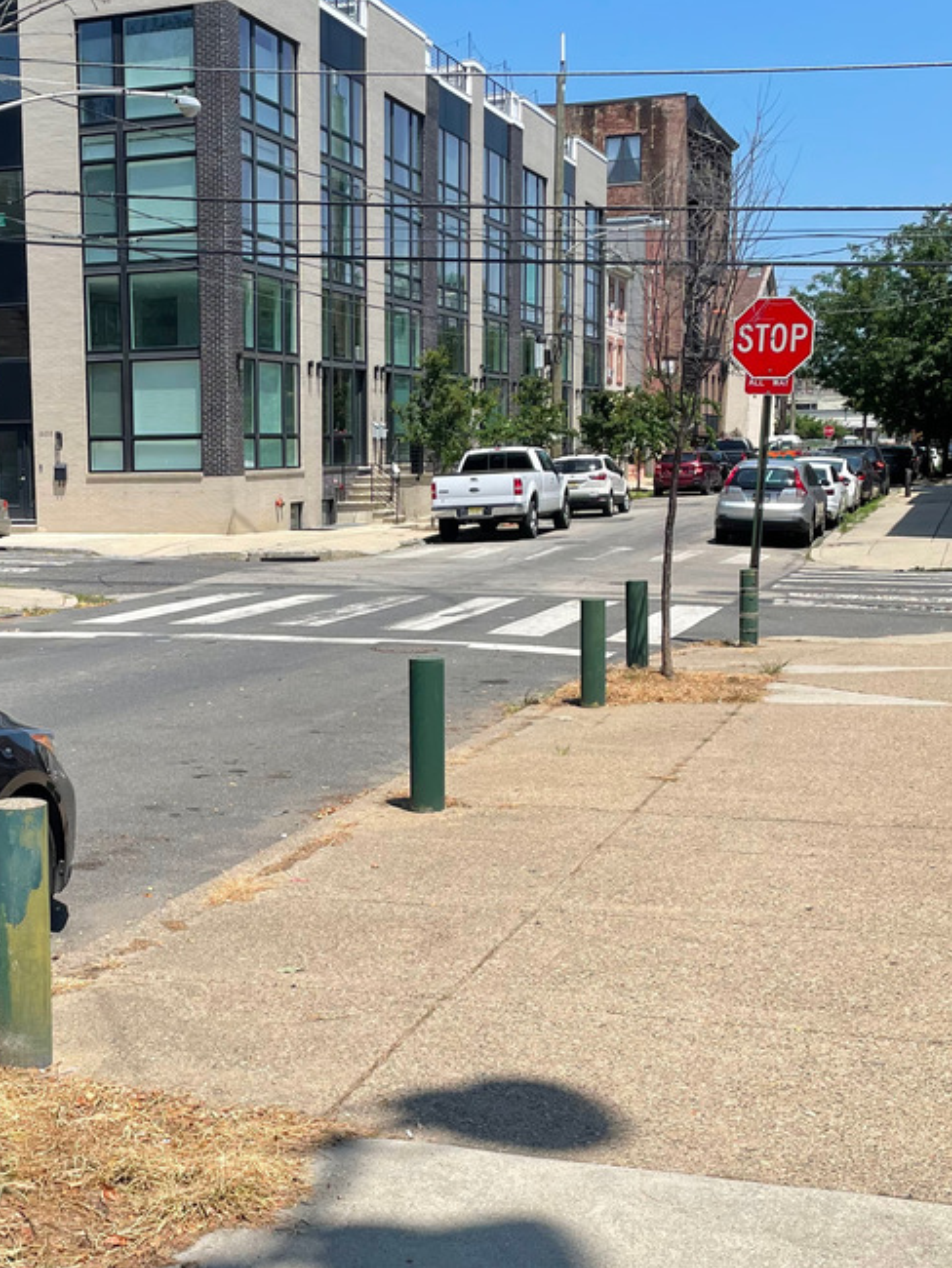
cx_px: 179
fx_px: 1759
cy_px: 694
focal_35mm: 48
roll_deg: +1.8
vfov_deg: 39.6
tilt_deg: -7.0
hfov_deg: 29.5
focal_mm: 4.2
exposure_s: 1/3401
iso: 32
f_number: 1.6
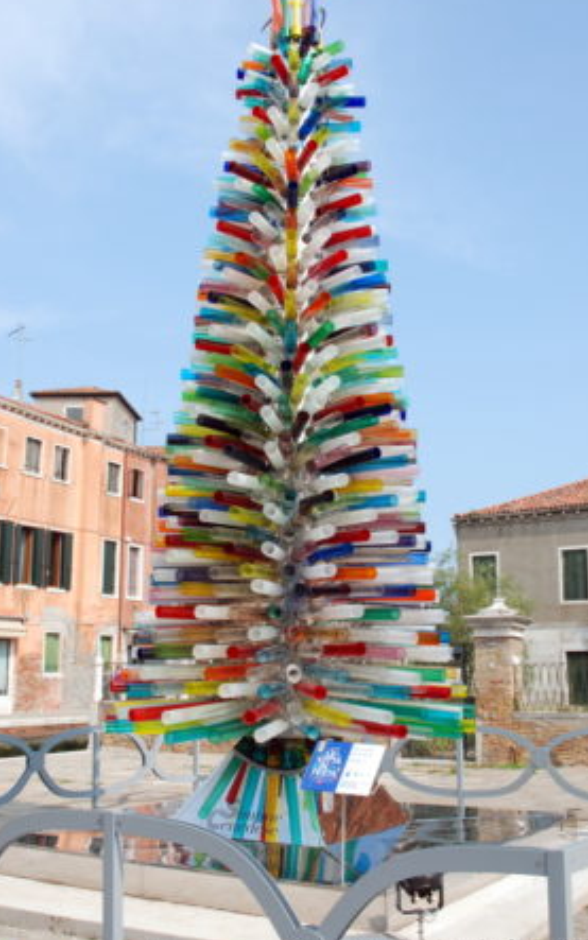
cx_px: 313
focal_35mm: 38
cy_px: 450
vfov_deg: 51.5
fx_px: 974
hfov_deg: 33.6
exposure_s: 1/100
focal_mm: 22
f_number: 11
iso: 100
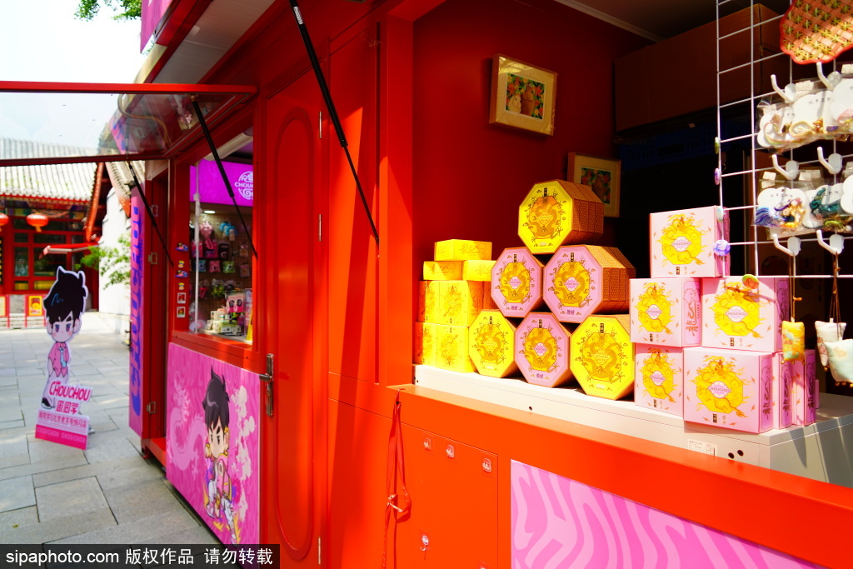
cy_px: 284
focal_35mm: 24
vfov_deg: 53.1
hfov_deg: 73.7
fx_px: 569
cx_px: 426
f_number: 3.5
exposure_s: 1/1000
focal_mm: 24
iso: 320
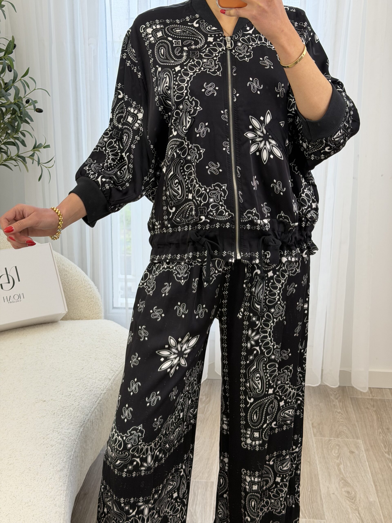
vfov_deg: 39.7
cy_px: 262
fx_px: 725
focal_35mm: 48
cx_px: 196
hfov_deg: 30.3
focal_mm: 6.76
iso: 50
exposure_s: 1/50
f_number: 1.78
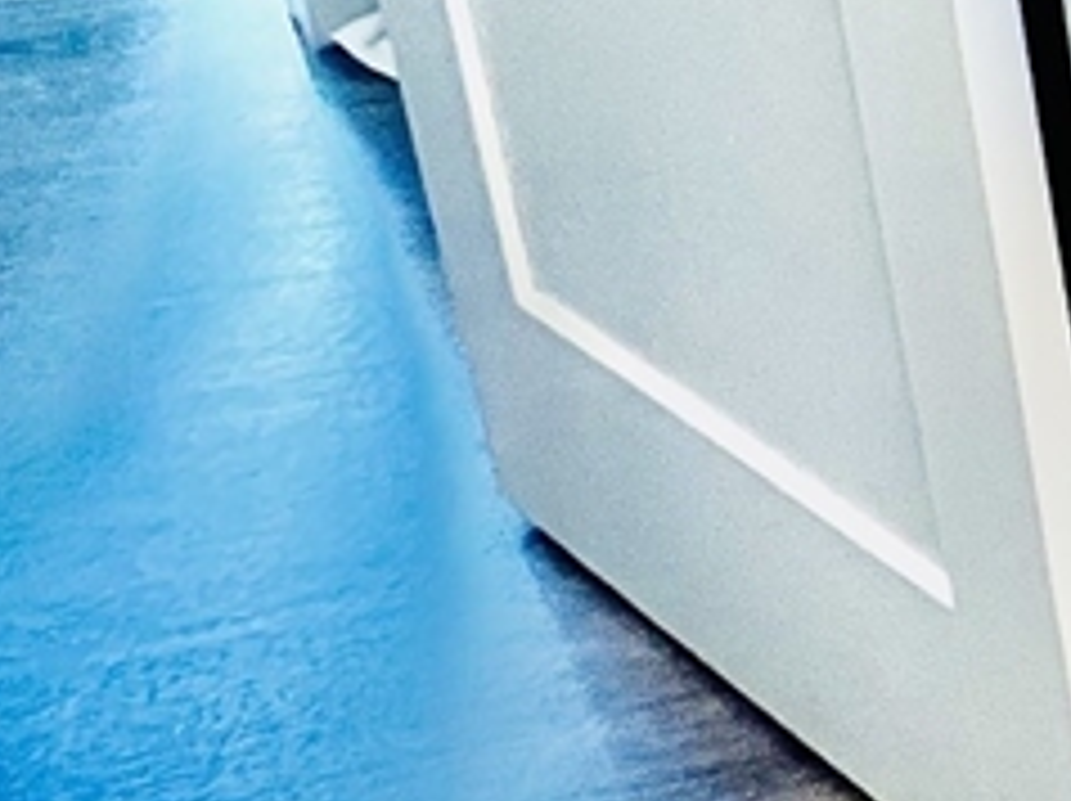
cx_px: 2277
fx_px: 1731
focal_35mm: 56
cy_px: -814
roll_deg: -0.6
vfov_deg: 17.8
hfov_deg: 17.9
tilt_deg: -12.9
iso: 200
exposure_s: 1/60
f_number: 1.8
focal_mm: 1.57
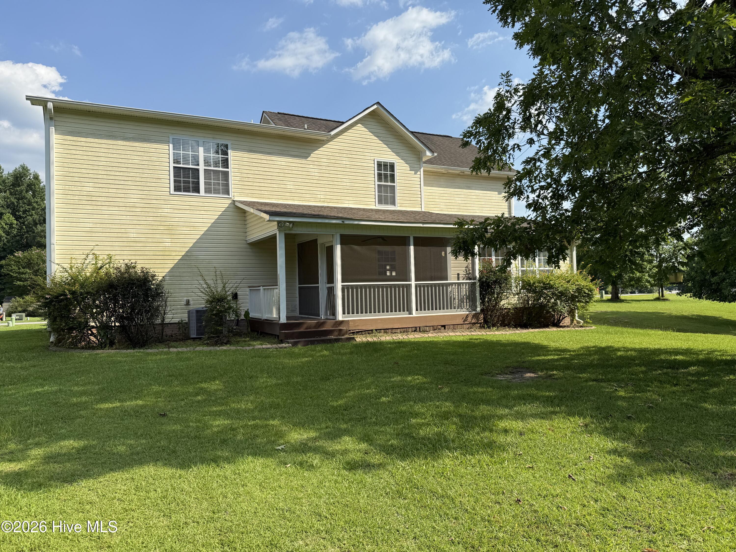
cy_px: 276
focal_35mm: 24
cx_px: 368
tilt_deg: +1.8
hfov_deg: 71.6
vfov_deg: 56.8
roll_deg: +1.3
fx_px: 510
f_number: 1.78
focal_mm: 6.76
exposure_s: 1/4167
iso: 80
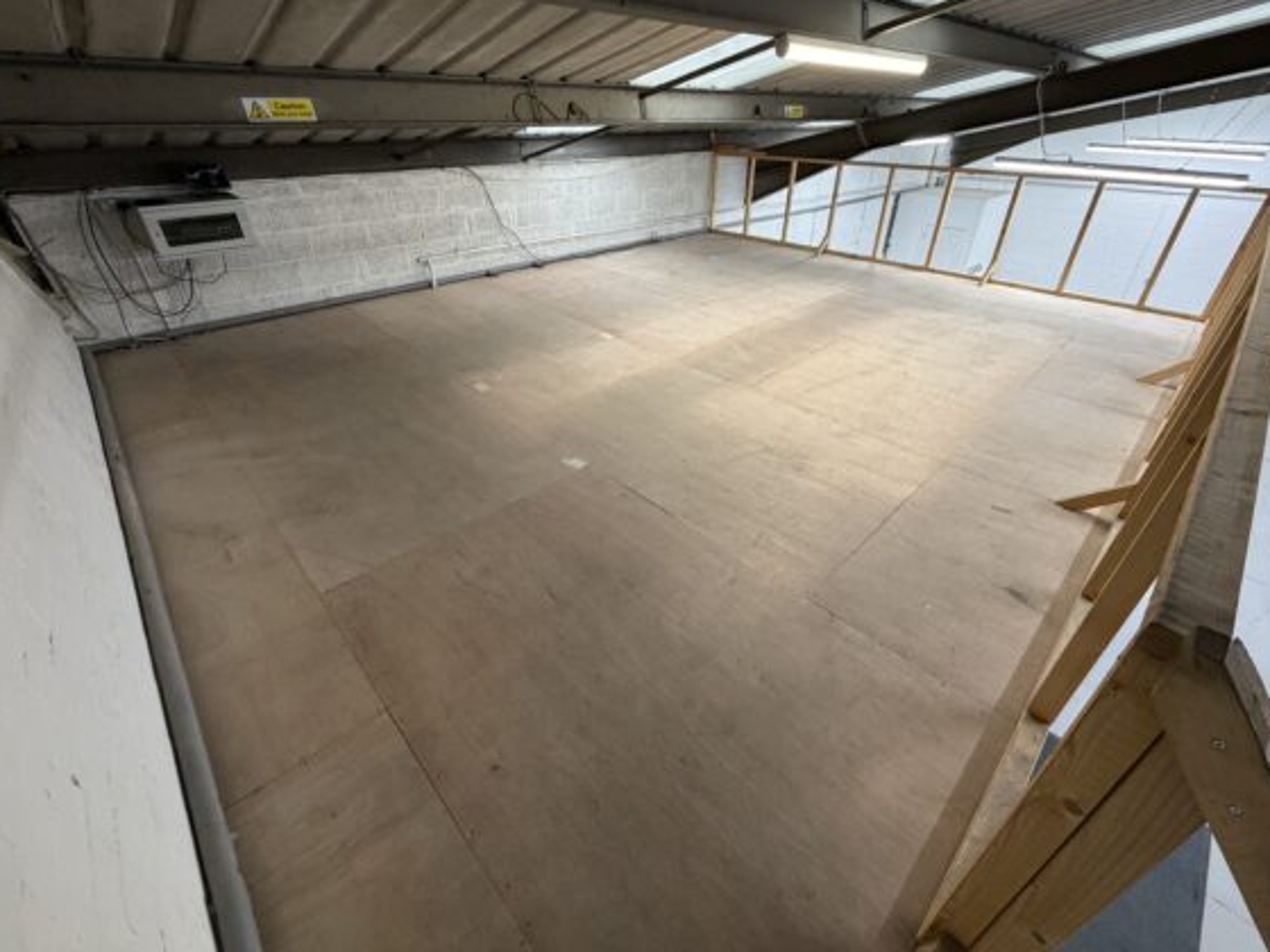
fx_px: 550
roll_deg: -0.4
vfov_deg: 81.7
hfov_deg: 98.1
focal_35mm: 15
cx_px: 655
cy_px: 447
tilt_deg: -31.1
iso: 250
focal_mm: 2.22
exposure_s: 1/100
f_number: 2.2
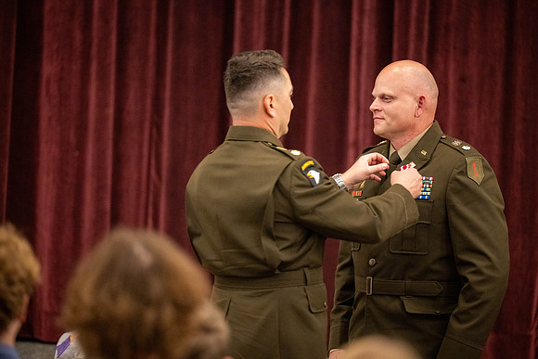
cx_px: 269
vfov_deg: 6.9
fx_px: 2989
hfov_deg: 10.3
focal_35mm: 200
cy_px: 180
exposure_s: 1/200
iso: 5000
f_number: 2.8
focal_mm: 200
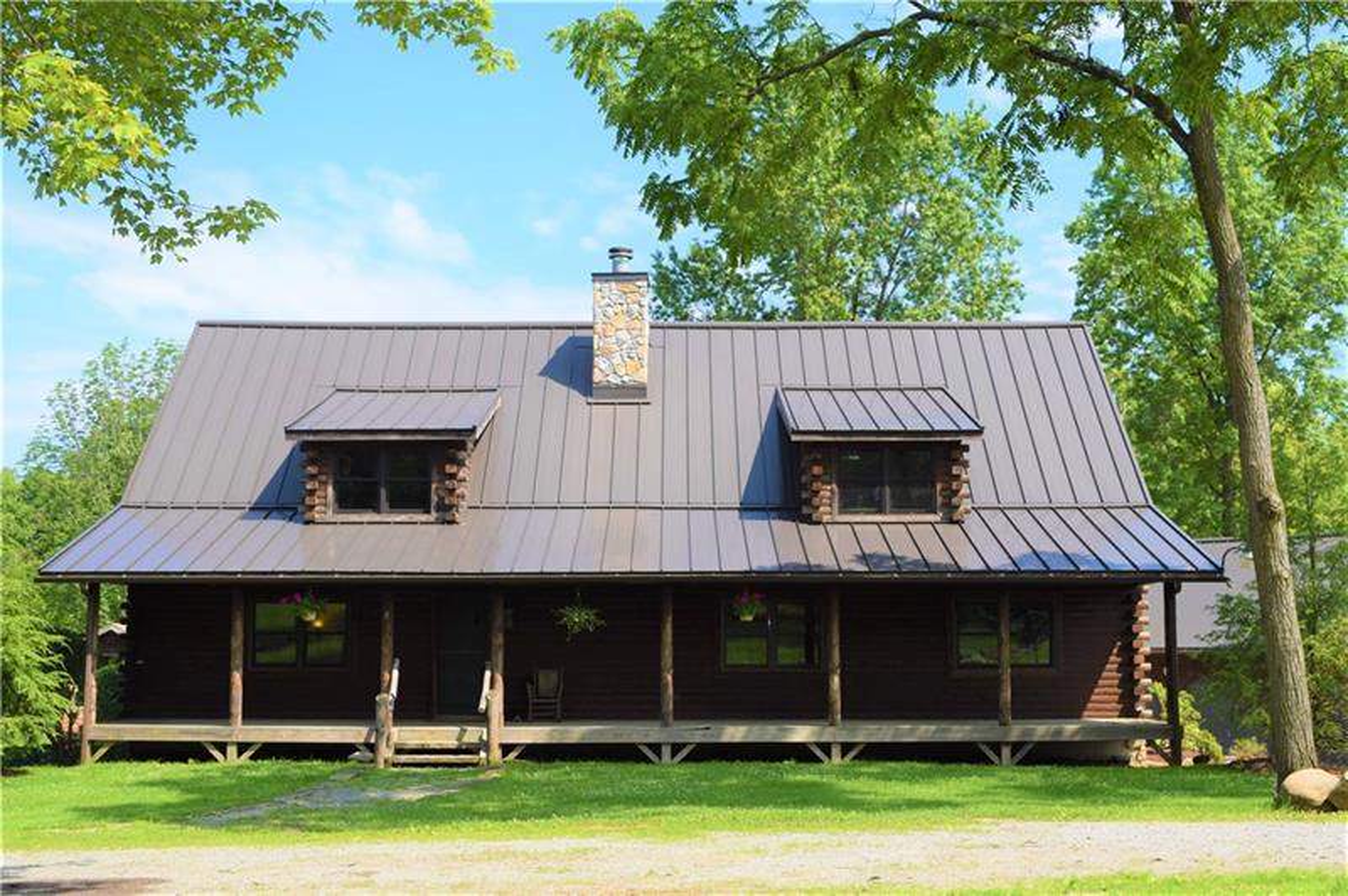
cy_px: 448
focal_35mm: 45
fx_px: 1684
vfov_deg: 29.8
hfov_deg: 43.6
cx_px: 674
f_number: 8
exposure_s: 1/200
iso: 100
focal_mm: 30
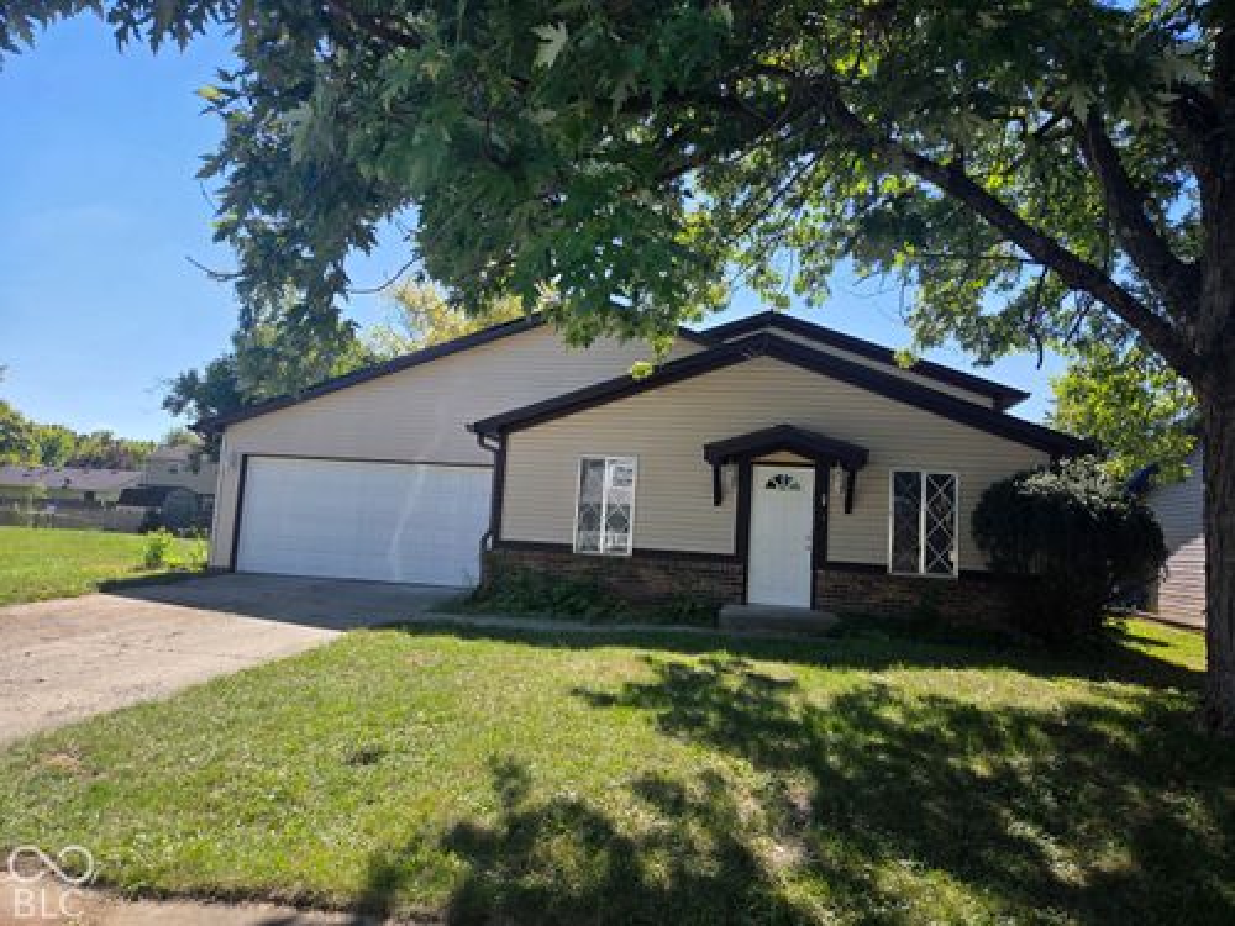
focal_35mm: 23
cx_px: 618
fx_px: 821
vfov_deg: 58.9
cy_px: 463
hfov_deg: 73.9
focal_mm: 5.4
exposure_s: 1/2820
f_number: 1.8
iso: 80
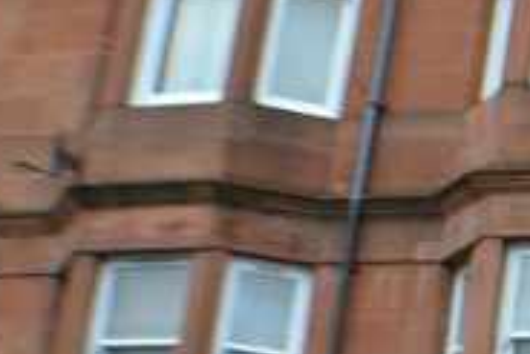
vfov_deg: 8.2
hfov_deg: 10.1
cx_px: 1432
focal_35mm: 167
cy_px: 416
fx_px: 2460
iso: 180
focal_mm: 20
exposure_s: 1/125
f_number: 5.6
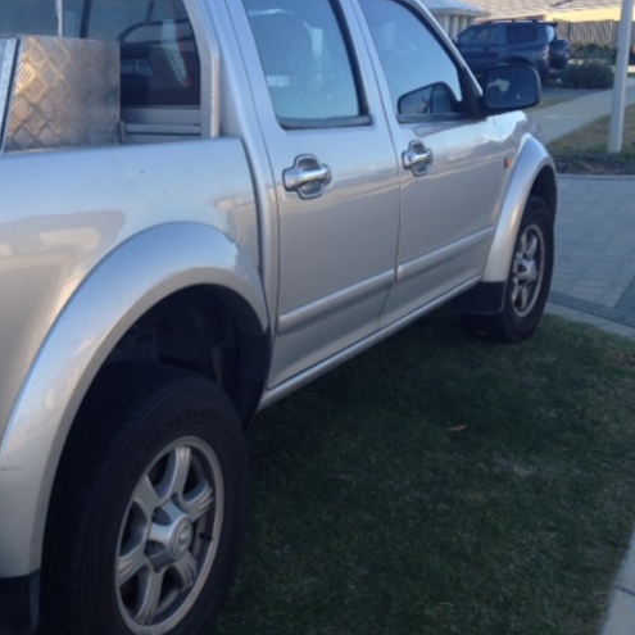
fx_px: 1038
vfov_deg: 34.0
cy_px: 271
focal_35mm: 50
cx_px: 142
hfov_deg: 33.2
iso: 64
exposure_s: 1/329
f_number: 2.4
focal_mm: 4.28
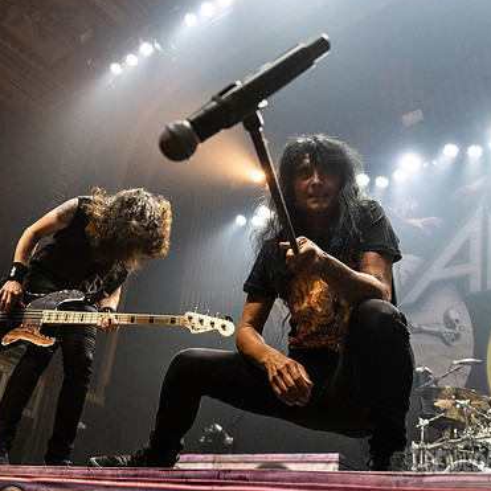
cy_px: 207
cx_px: 146
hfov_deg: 45.0
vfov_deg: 45.9
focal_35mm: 36
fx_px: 578
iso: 2500
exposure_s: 1/640
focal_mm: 24
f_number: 3.2
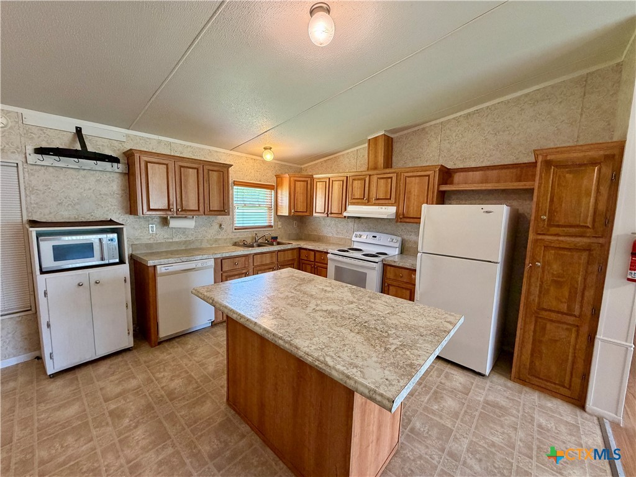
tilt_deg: -5.7
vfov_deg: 85.7
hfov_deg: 102.1
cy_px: 238
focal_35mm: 14
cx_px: 318
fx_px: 257
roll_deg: -1.1
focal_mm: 2.22
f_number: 2.2
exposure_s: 1/60
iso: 320
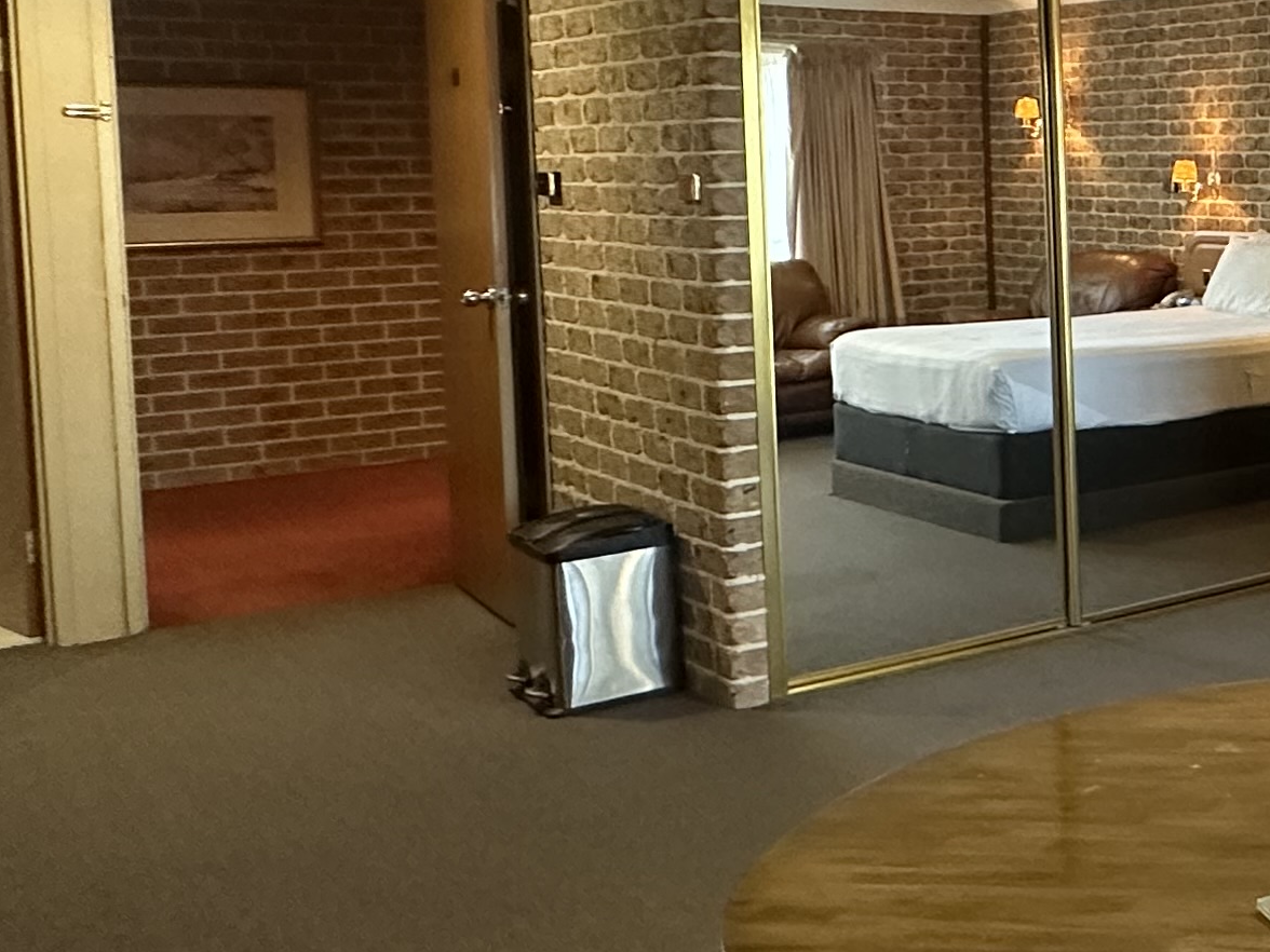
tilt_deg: -2.5
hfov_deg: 29.3
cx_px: 1772
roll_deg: +0.2
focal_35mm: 48
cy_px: 255
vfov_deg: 29.8
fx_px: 1761
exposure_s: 1/50
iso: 400
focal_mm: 2.22
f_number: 2.2
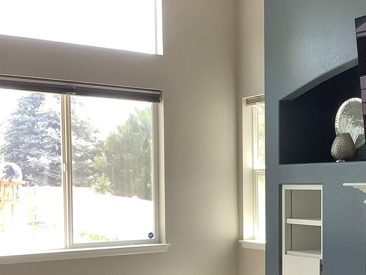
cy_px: 213
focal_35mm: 61
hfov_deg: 31.2
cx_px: 271
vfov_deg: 23.7
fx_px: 645
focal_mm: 3.3
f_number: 2.4
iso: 100
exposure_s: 1/120
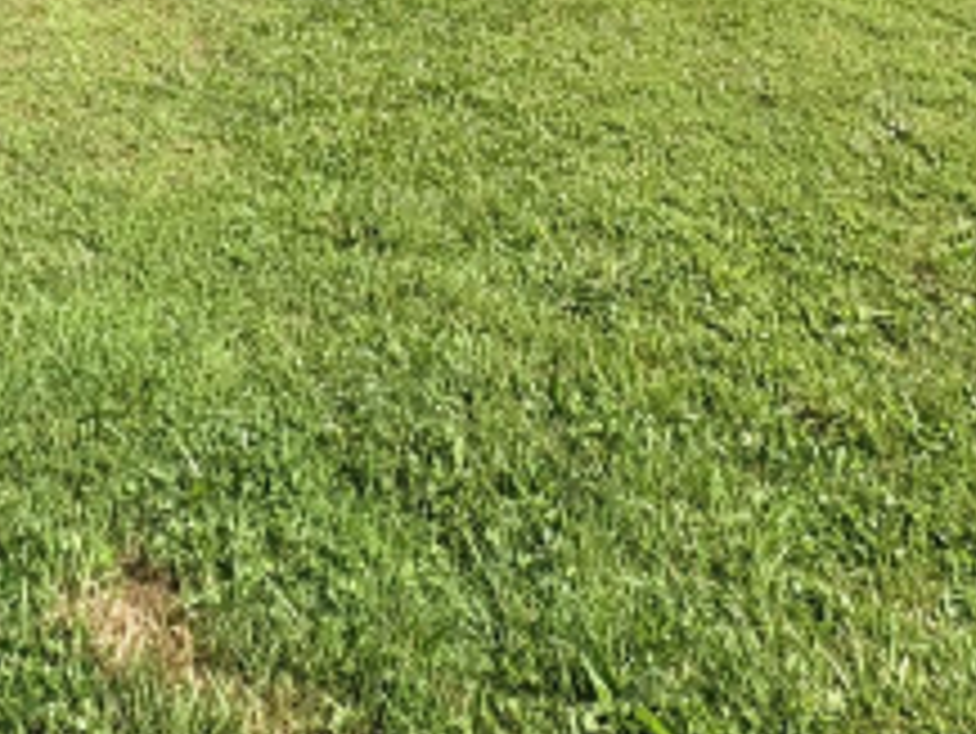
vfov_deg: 24.4
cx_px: 166
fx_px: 1213
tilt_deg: +1.9
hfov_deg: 41.5
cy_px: -421
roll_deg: -1.2
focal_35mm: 43
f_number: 2.2
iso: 40
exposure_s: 1/879
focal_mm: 2.22
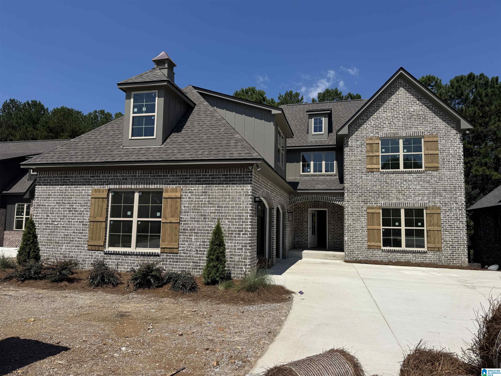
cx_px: 250
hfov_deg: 71.6
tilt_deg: +6.9
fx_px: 347
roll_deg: -1.2
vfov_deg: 56.8
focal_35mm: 24
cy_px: 188
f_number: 1.78
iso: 80
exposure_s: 1/7937
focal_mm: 6.76
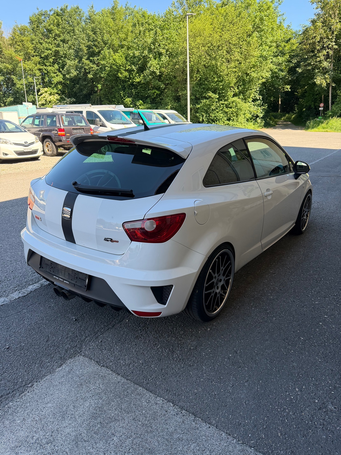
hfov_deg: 56.8
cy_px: 228
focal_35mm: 24
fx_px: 315
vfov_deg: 71.6
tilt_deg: -17.3
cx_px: 170
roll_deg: -0.4
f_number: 1.78
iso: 100
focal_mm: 6.76
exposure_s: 1/643
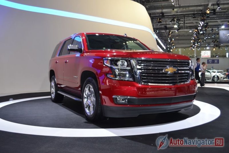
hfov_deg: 57.2
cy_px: 76
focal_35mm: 33
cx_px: 114
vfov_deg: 40.0
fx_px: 210
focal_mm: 22
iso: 400
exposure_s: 1/60
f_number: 4
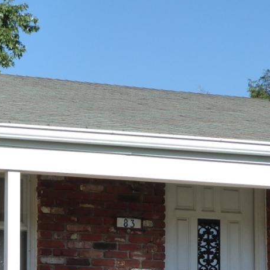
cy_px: 265
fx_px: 1218
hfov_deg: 12.6
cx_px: 86
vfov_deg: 12.5
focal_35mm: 138
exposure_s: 1/640
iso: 160
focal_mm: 9
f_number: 4.1
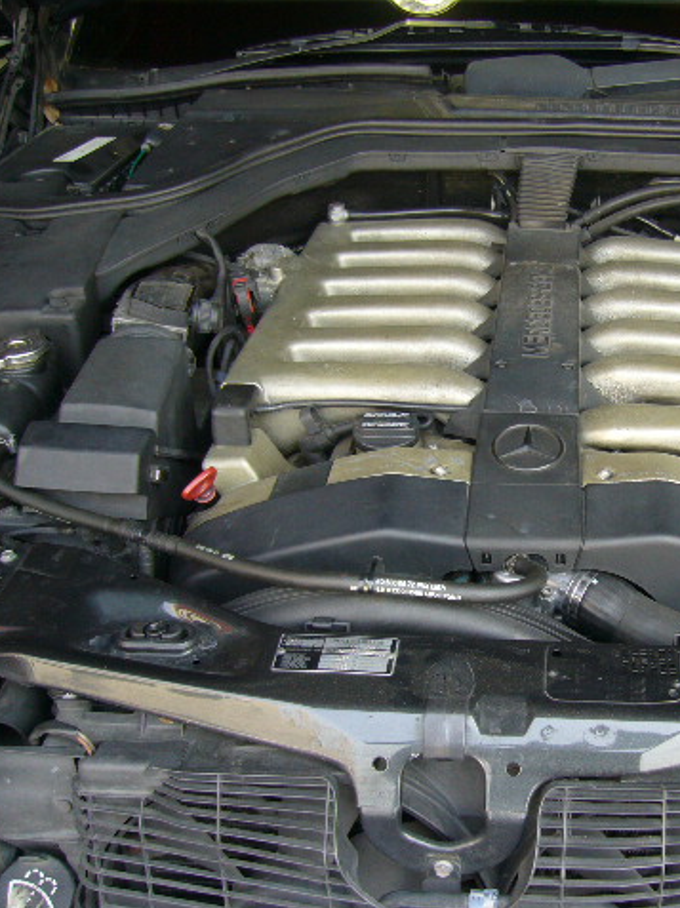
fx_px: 1233
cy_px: 455
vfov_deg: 40.5
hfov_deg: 30.0
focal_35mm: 47
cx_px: 552
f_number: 2.8
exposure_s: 1/60
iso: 100
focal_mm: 5.8
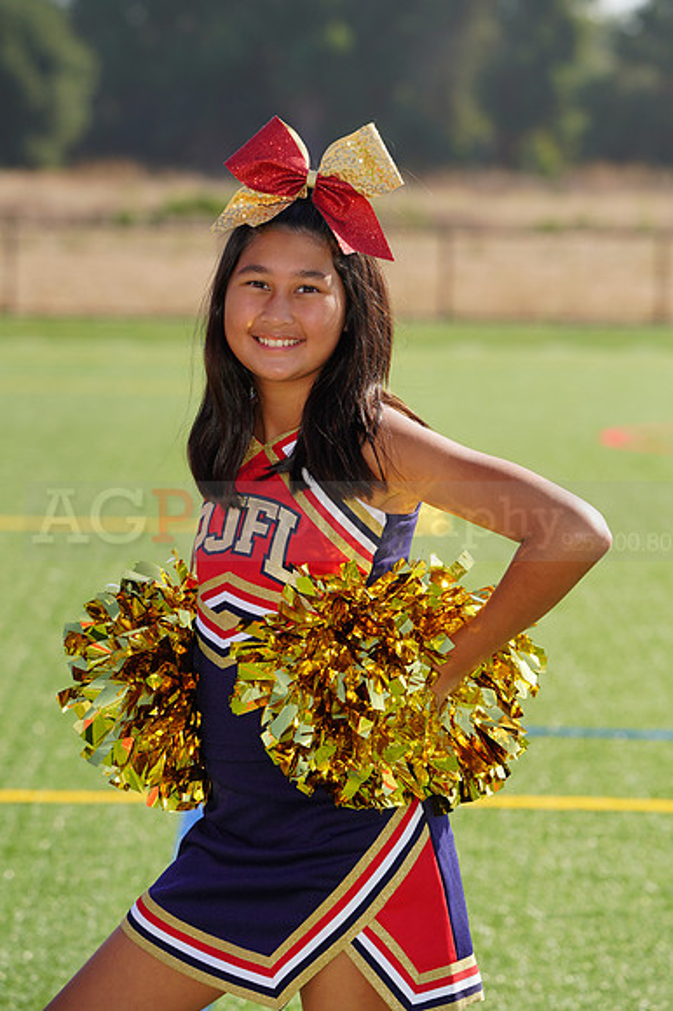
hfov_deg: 6.9
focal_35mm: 200
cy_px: 506
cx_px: 336
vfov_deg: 10.3
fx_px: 5615
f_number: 8
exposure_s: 1/250
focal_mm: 200
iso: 100
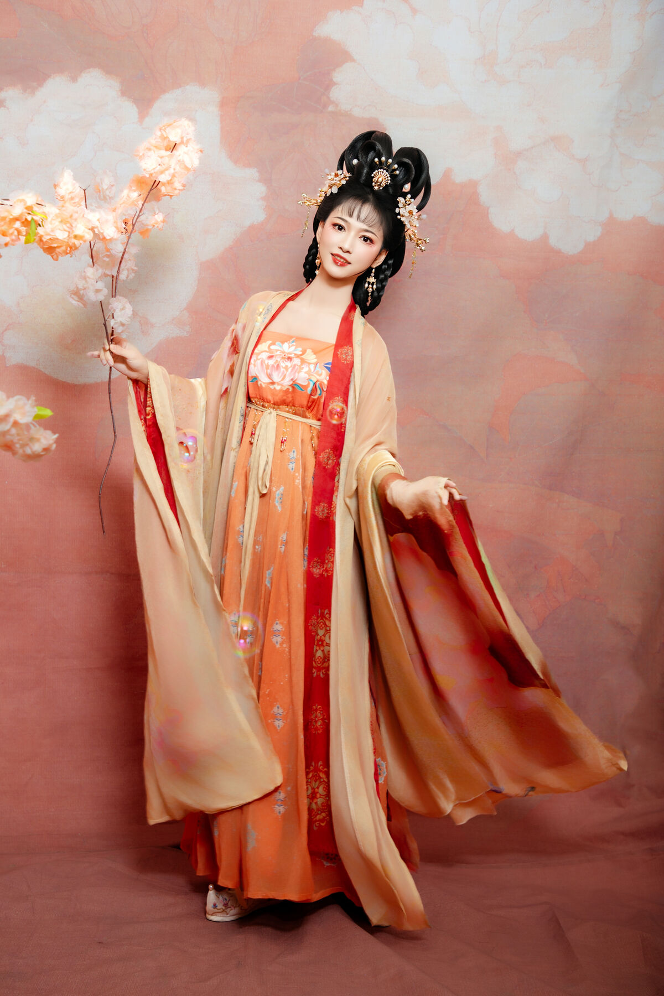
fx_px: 1356
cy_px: 498
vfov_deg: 40.3
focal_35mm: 49
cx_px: 332
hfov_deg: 27.5
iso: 100
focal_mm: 50
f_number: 5
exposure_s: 1/160
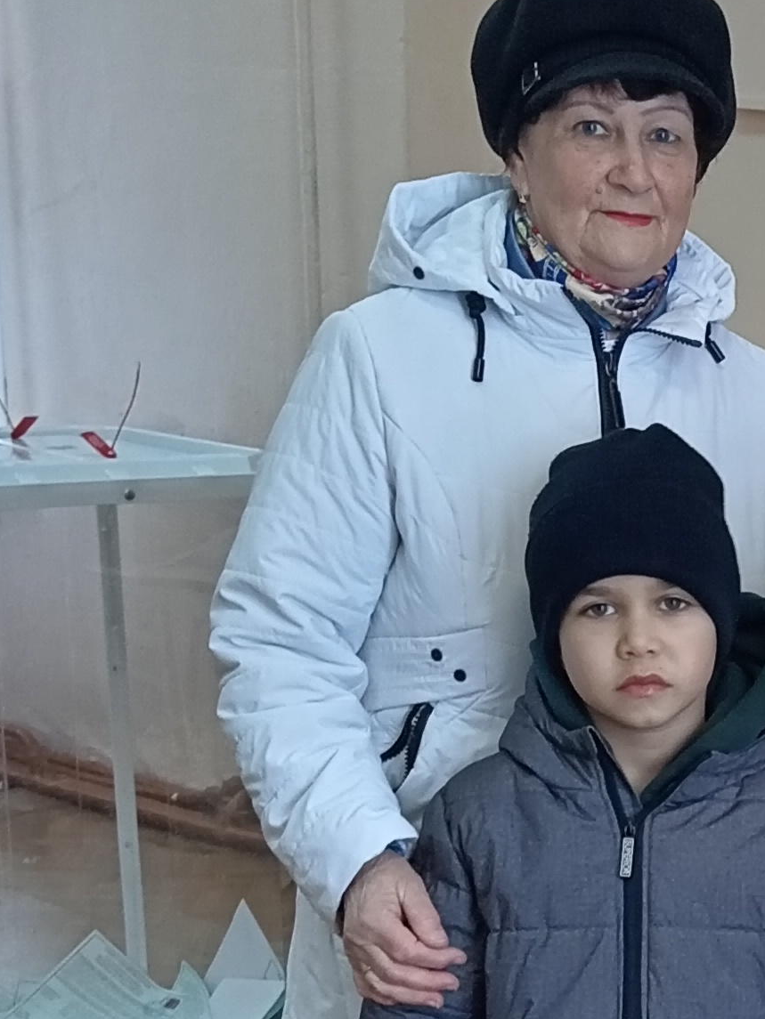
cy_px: 1034
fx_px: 2740
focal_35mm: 93
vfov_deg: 20.4
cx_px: 1066
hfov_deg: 15.0
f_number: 1.8
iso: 191
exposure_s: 1/33.3
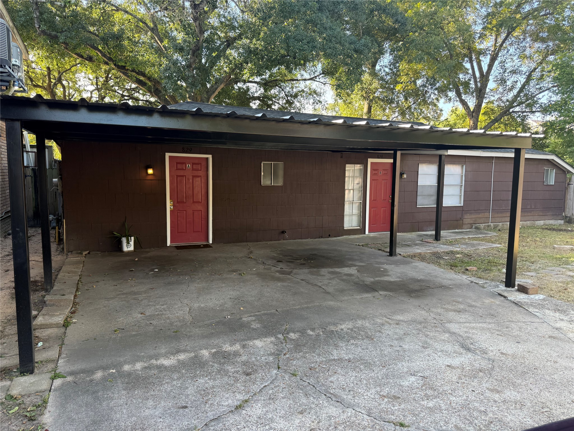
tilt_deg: -6.4
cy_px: 216
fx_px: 398
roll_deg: -0.8
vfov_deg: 56.8
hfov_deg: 71.6
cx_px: 287
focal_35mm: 24
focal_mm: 6.76
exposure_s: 1/235
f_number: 1.78
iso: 100
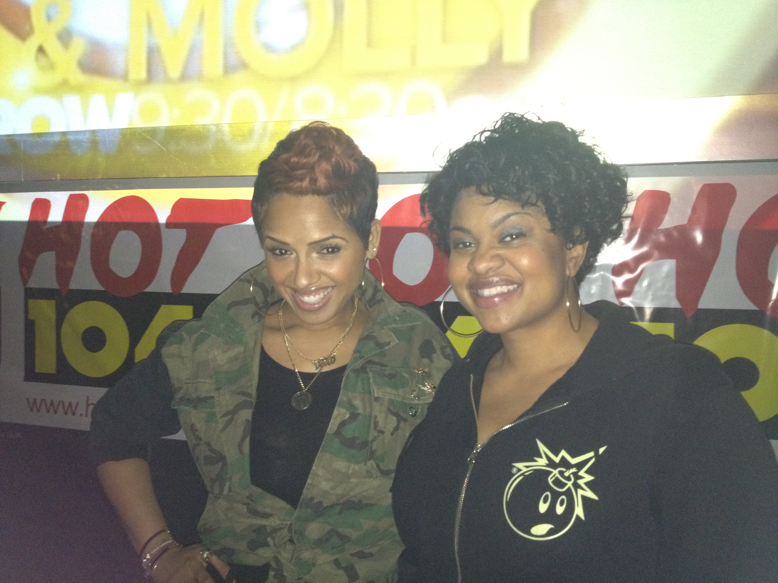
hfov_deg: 52.6
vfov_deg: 40.7
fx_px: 787
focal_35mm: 35
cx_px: 389
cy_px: 292
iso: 320
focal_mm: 4.28
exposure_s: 1/16
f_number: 2.4
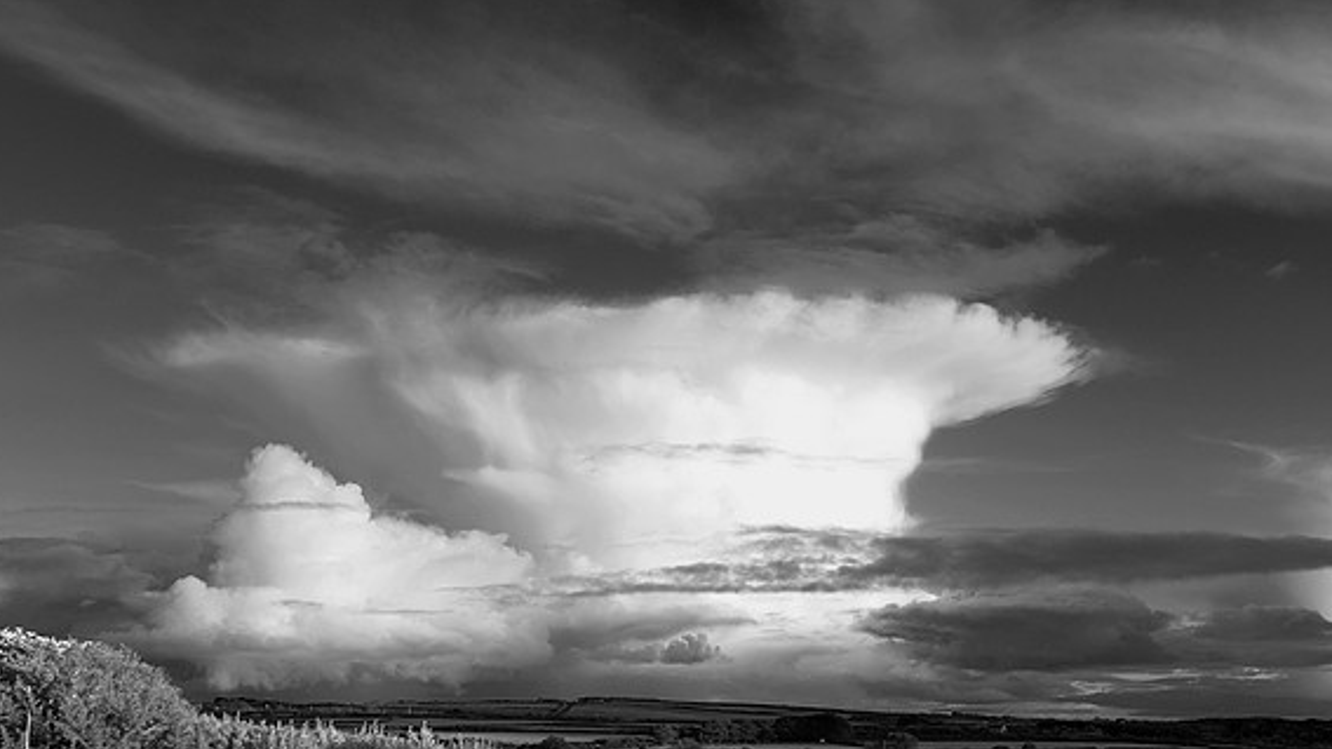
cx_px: 665
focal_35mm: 30
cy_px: 421
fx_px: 1060
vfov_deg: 38.9
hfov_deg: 64.3
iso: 100
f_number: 11
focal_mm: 28
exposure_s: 1/100
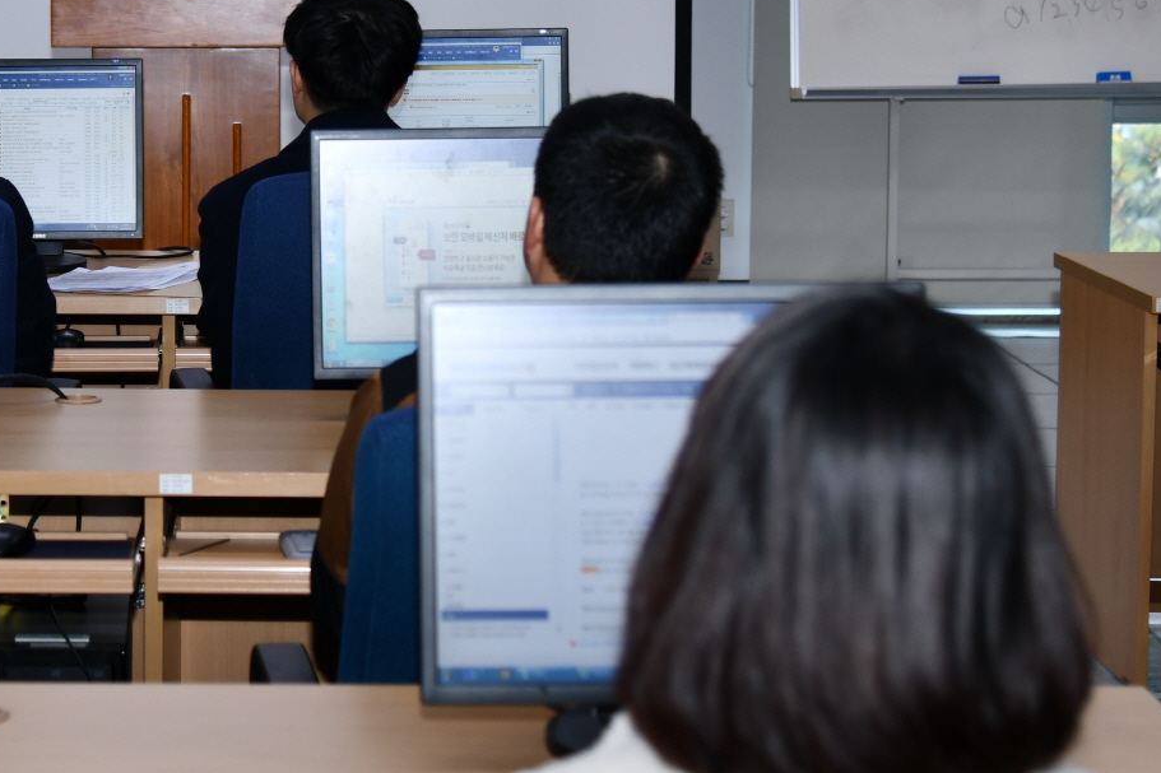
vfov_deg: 13.5
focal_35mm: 101
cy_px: 198
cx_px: 136
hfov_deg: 19.9
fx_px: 3256
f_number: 4
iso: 400
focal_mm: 46
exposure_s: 1/250
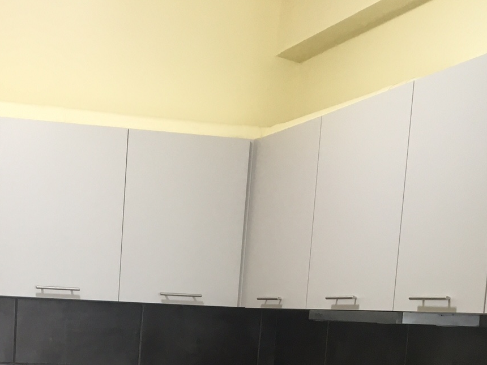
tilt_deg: -7.7
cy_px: 421
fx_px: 957
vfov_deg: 20.4
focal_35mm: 68
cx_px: 56
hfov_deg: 27.6
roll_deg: -2.0
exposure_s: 1/33
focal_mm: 4.15
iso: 80
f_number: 2.2
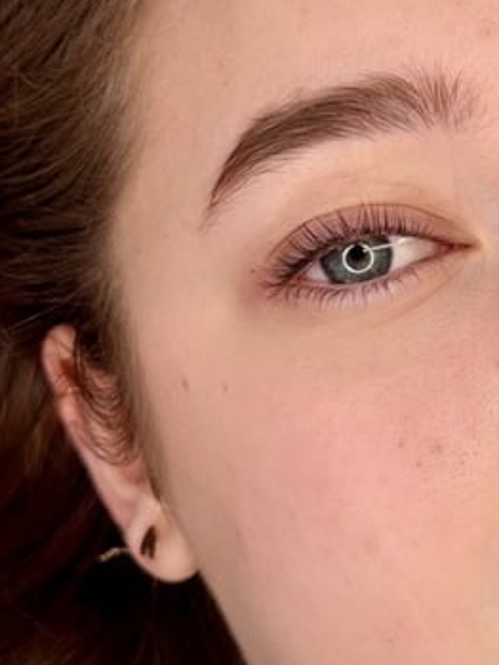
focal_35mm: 88
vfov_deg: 22.2
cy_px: 294
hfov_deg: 16.6
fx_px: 1690
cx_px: 449
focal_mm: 6.76
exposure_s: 1/962
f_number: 1.78
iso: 64
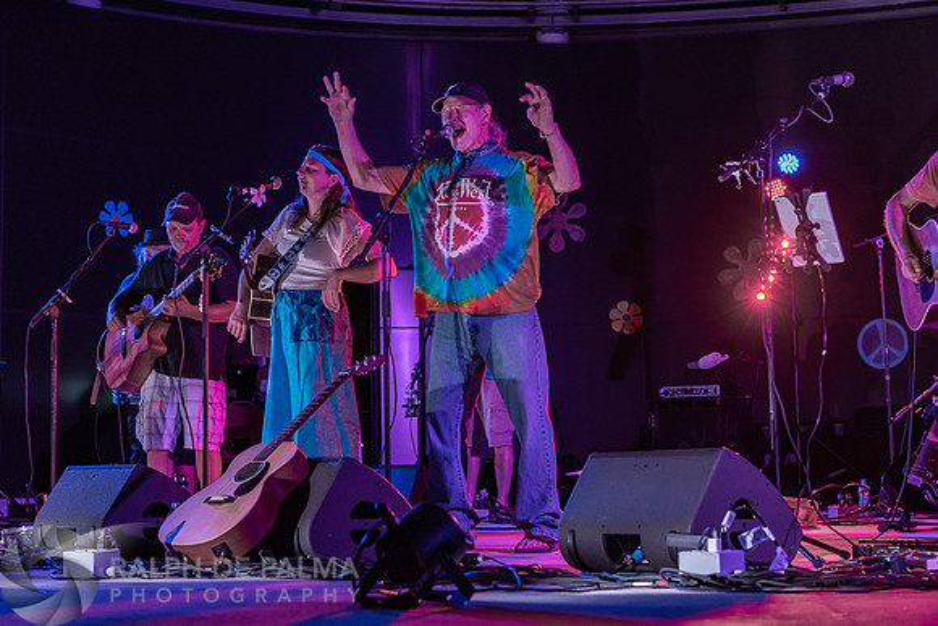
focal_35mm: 70
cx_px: 469
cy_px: 313
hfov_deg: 28.8
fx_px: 1824
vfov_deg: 19.5
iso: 2500
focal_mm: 70
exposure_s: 1/160
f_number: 4.5
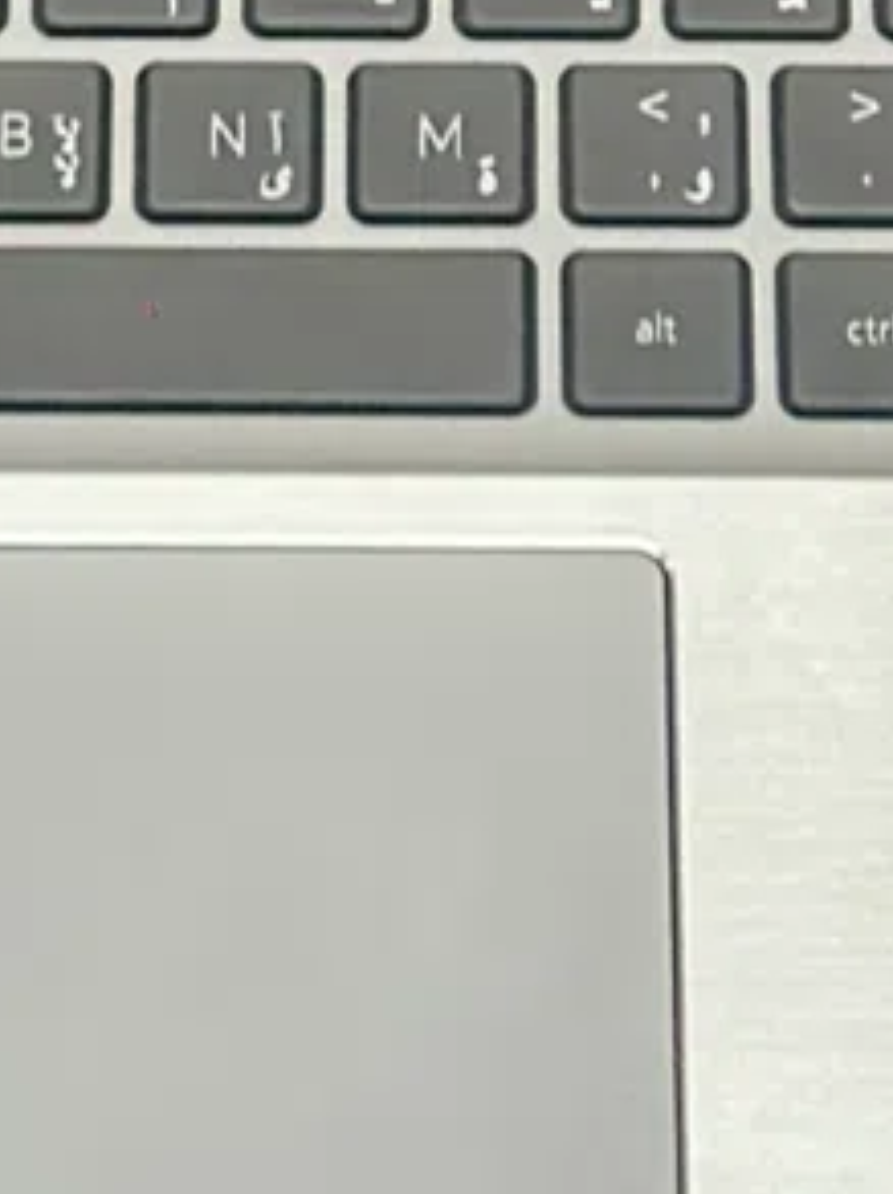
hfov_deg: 6.6
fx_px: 7722
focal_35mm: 224
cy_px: -568
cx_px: 228
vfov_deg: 8.7
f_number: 1.78
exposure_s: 1/20
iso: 800
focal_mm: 6.86
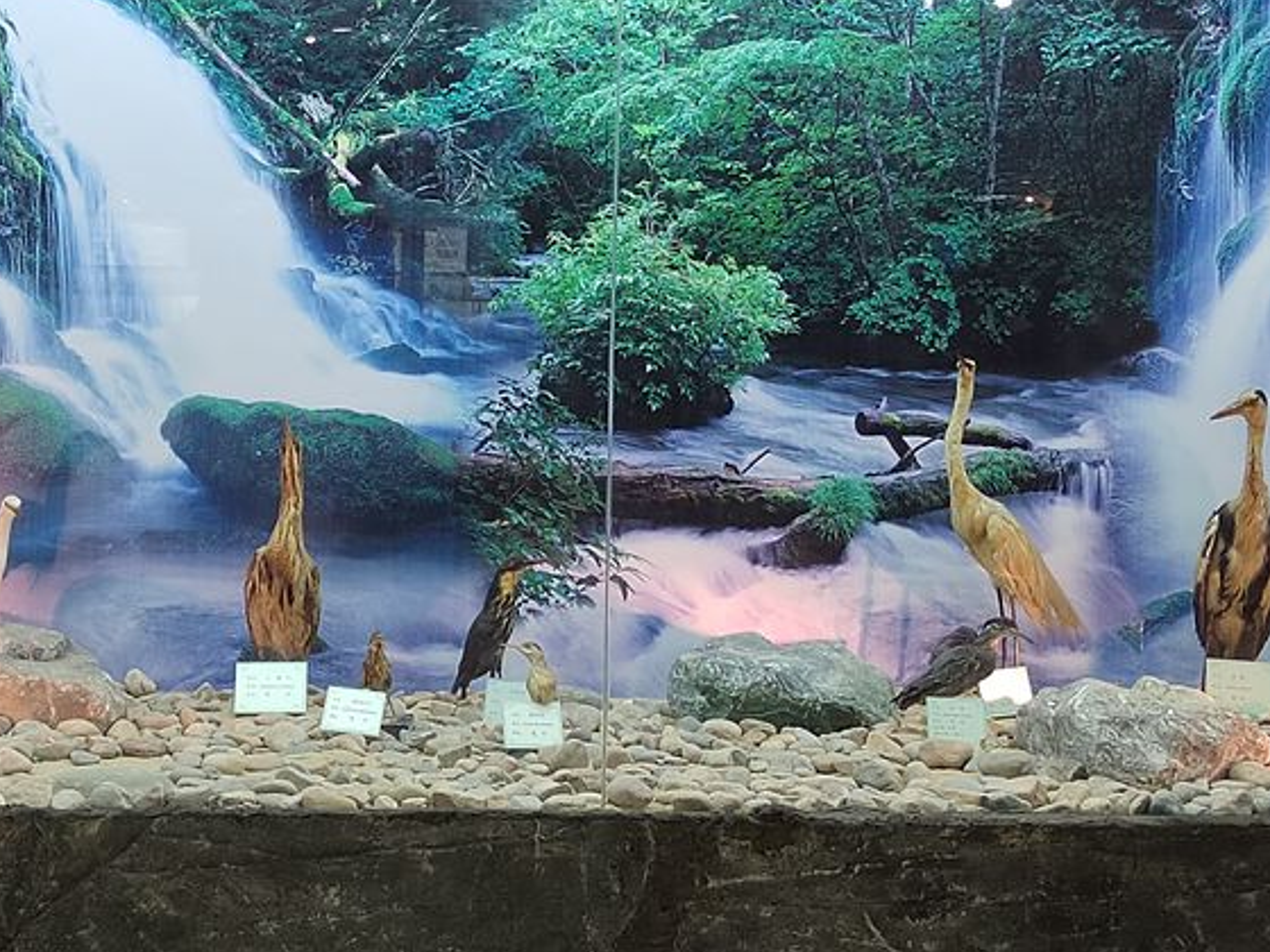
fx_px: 2568
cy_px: 326
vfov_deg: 20.9
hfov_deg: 27.7
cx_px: 472
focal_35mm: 70
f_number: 1.9
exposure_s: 1/100
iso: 1356
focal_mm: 5.52
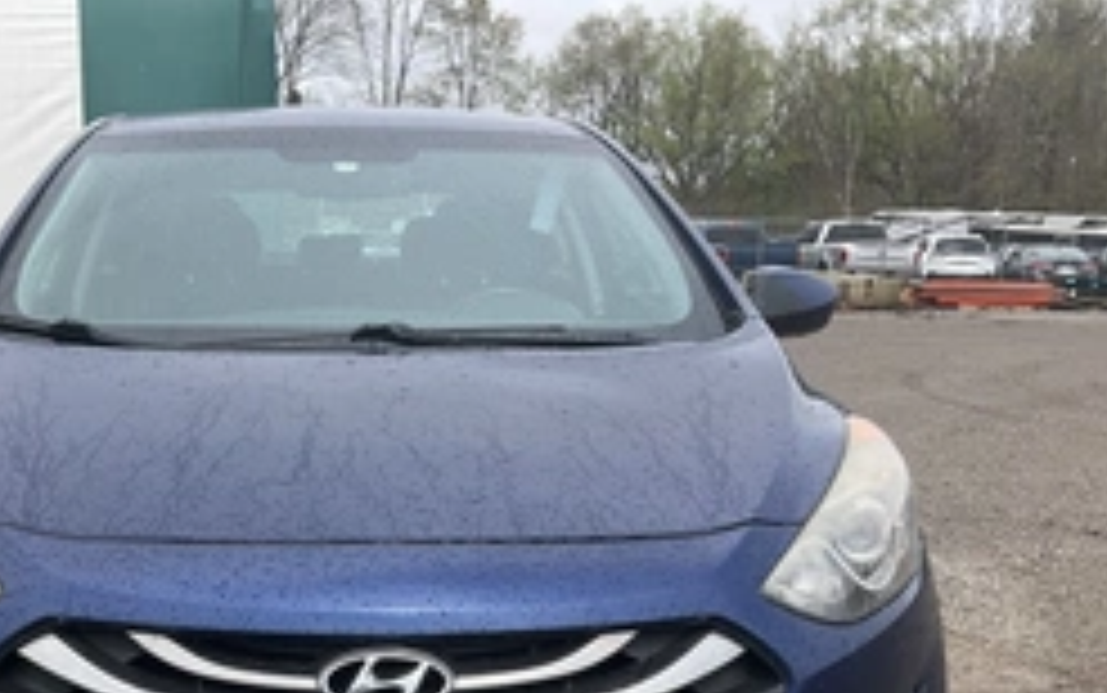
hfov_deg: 39.5
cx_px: 320
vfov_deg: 24.8
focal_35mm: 50
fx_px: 1509
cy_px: 666
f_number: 1.8
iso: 25
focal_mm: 3
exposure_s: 1/1055
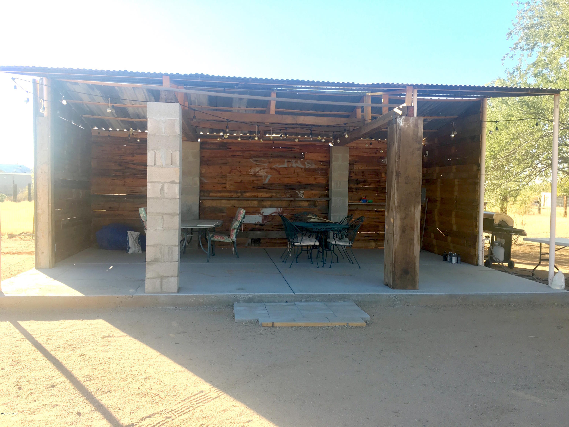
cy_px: 214
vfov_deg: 48.2
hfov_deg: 61.7
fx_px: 477
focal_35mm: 29
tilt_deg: -1.9
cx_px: 284
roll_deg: -1.0
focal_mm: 4.15
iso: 25
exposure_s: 1/128
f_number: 2.2
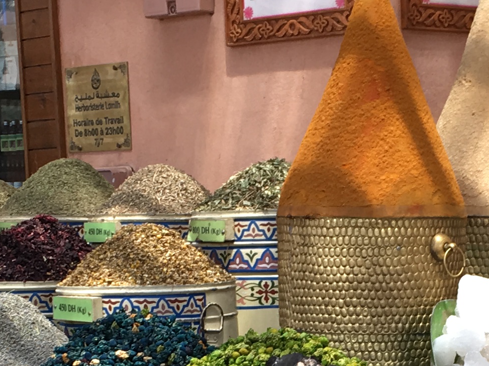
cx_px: 408
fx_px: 1681
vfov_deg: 12.2
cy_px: 415
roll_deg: +0.9
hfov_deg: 16.4
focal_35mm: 119
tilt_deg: -5.0
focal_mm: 4.15
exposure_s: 1/280
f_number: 2.2
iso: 25
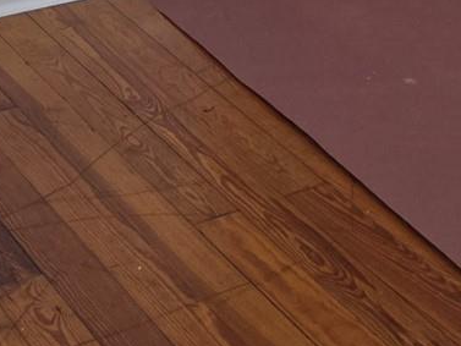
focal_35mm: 125
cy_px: -531
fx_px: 1665
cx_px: 490
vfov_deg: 10.1
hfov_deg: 15.4
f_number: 1.8
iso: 40
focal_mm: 5.4
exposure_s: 1/60
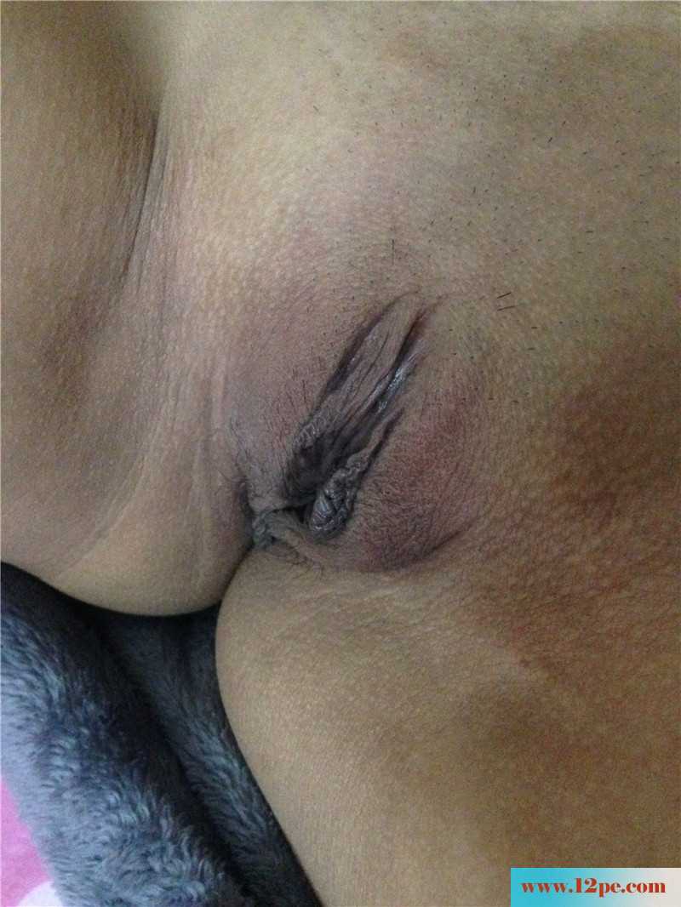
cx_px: 340
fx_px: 865
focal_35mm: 33
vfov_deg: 55.3
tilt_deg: -48.8
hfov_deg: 43.0
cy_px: 454
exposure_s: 1/15
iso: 800
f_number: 2.4
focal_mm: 4.12
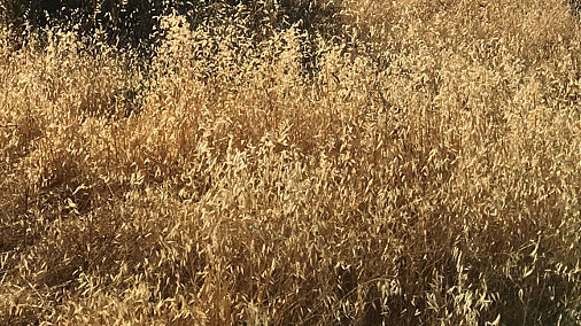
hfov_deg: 21.2
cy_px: -297
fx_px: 1540
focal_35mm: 100
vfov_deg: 11.1
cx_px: 165
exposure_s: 1/2404
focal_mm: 4.15
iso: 25
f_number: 2.2
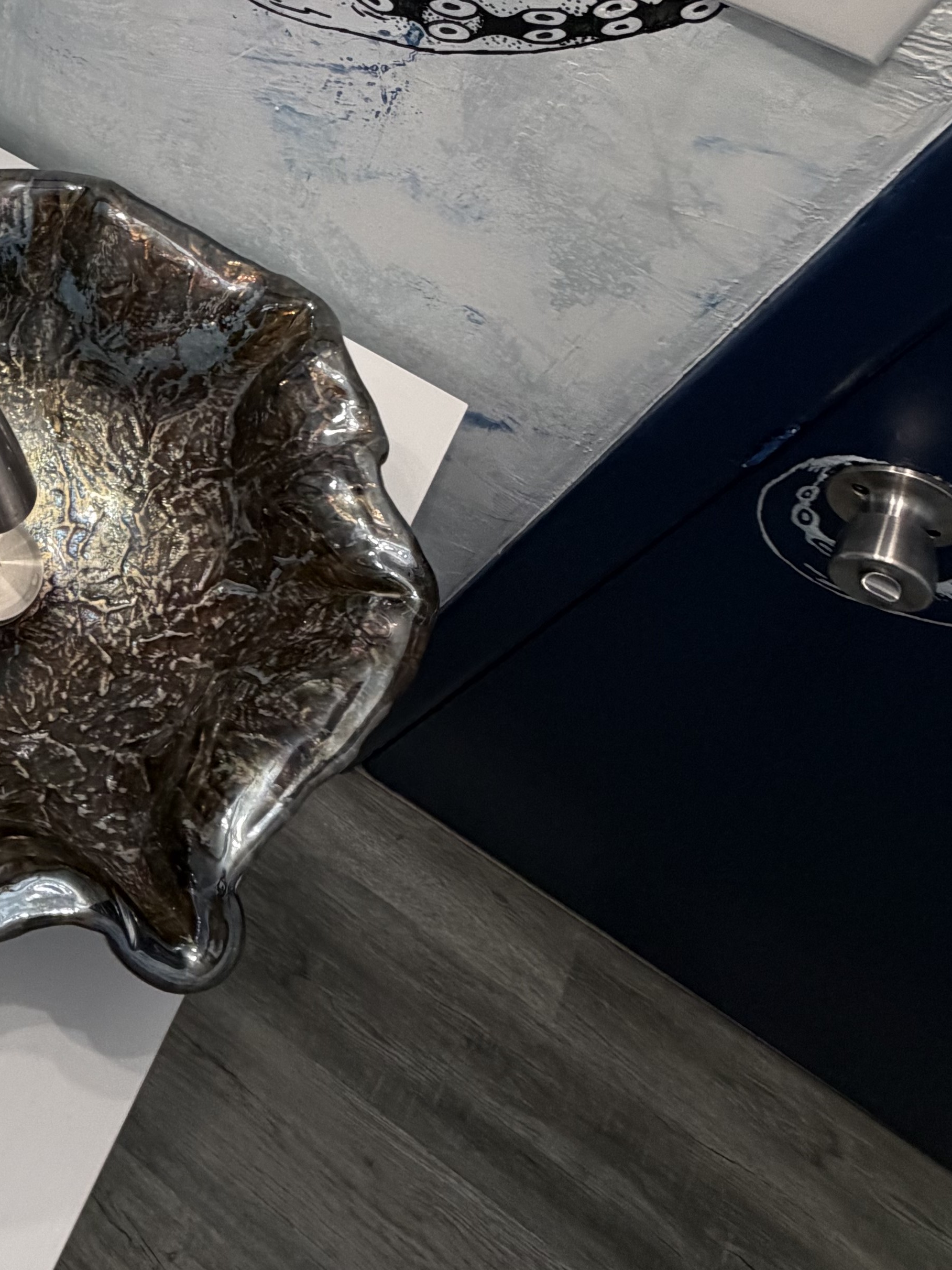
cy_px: 180
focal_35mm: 33
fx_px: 1210
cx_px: -53
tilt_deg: -52.9
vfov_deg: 50.5
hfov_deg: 37.2
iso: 200
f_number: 2.2
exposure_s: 1/120
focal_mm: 2.22
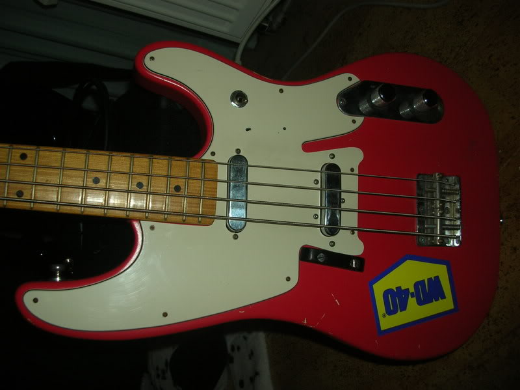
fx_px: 525
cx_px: 260
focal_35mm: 35
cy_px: 195
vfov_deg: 40.7
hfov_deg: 52.7
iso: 50
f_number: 2.8
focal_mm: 5.8
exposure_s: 1/60.1
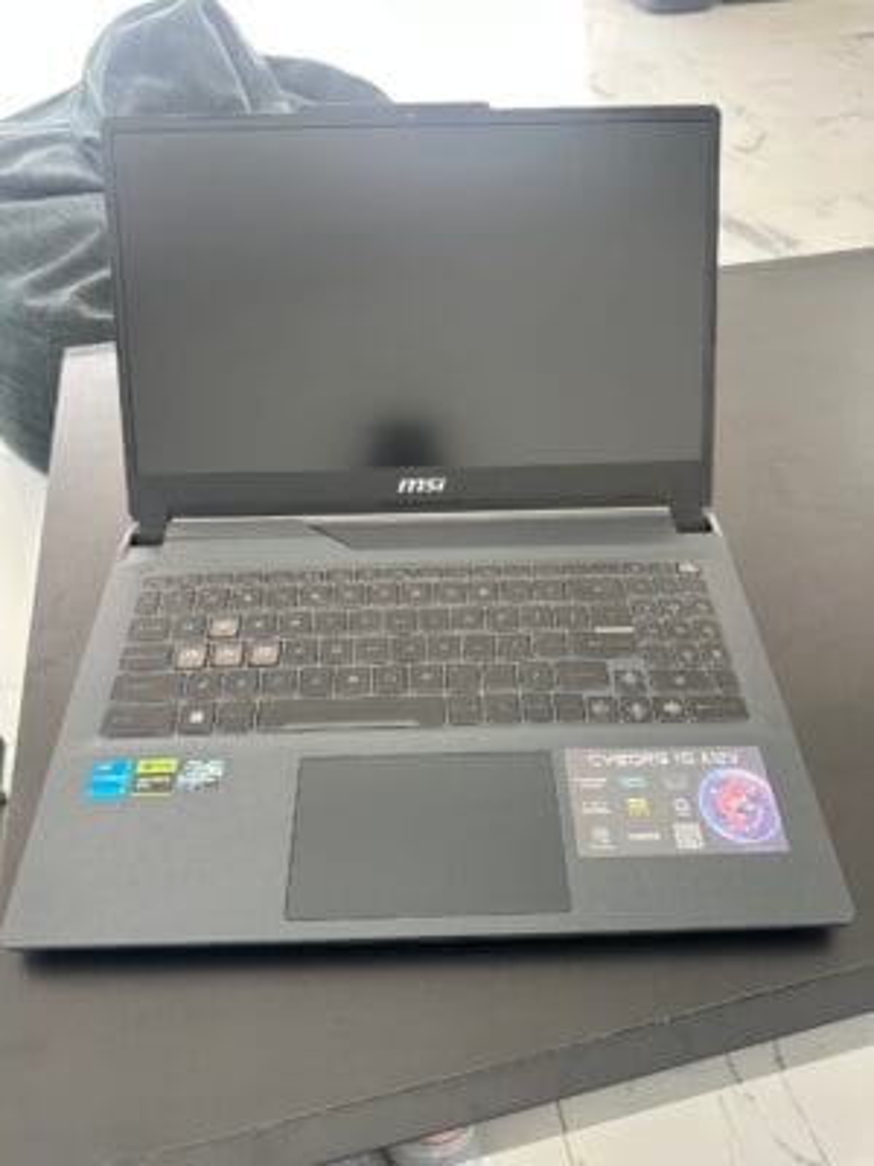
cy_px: 583
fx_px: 808
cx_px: 437
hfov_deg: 56.8
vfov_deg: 71.6
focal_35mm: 24
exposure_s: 1/166
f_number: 1.78
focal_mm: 6.86
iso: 100
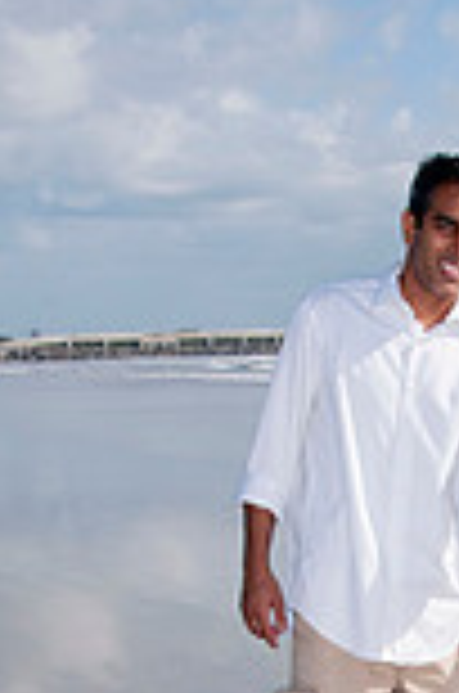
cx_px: 596
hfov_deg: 11.6
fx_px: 2190
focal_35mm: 114
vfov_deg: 17.3
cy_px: 788
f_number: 11
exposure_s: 1/250
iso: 100
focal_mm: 26
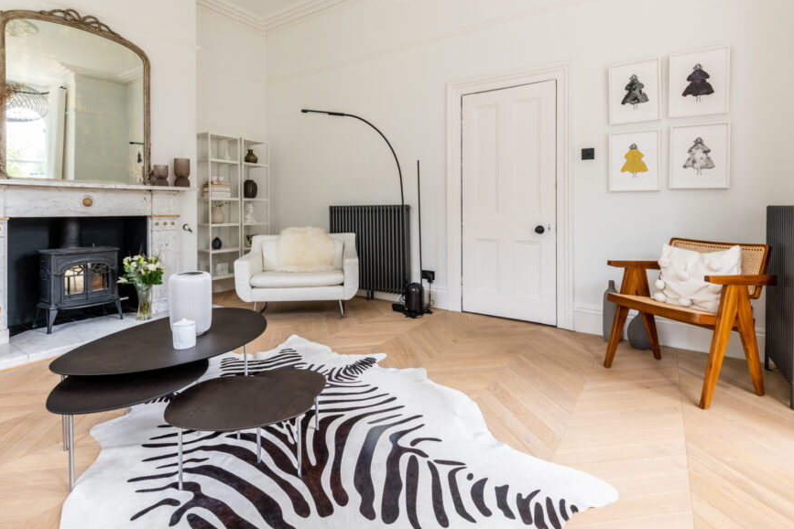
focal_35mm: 18
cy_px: 216
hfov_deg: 89.7
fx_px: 397
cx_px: 356
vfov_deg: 66.8
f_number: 8
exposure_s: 1/10
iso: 400
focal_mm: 15
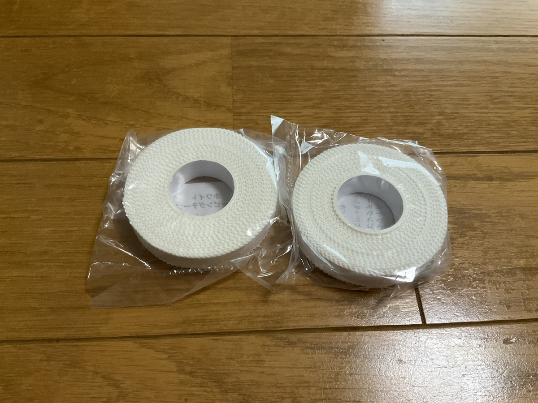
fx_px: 451
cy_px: 202
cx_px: 269
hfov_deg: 61.7
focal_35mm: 29
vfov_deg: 48.2
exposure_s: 1/50
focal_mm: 3
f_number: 1.8
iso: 250
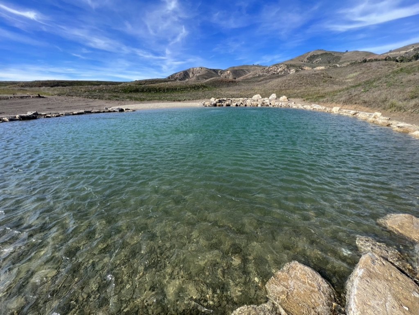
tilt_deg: -20.6
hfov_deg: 106.2
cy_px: 158
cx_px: 210
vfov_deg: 90.0
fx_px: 157
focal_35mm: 13
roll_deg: +0.3
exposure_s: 1/827
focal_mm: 1.57
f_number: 1.8
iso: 32
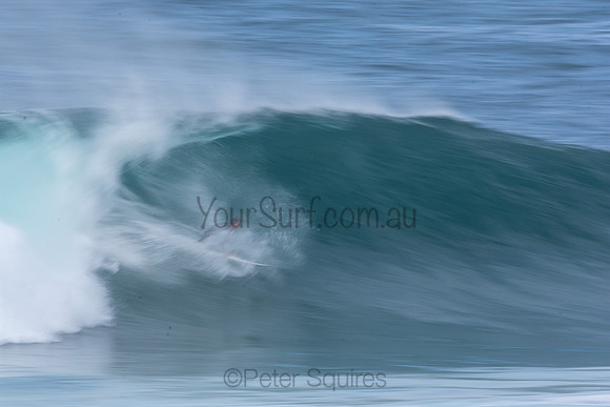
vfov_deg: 1.8
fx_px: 12711
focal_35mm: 750
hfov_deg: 2.7
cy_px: 204
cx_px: 305
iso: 100
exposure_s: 1/25
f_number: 22
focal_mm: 500
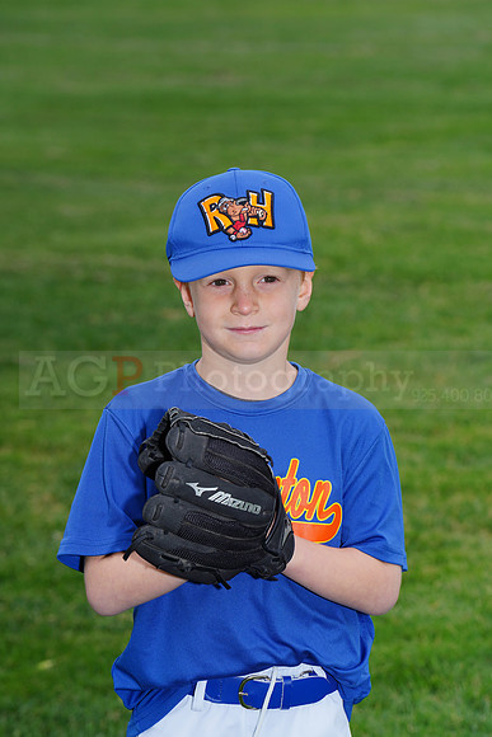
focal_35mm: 189
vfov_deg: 10.9
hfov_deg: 7.3
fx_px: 3872
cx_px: 246
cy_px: 368
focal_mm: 189
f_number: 9
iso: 160
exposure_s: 1/200
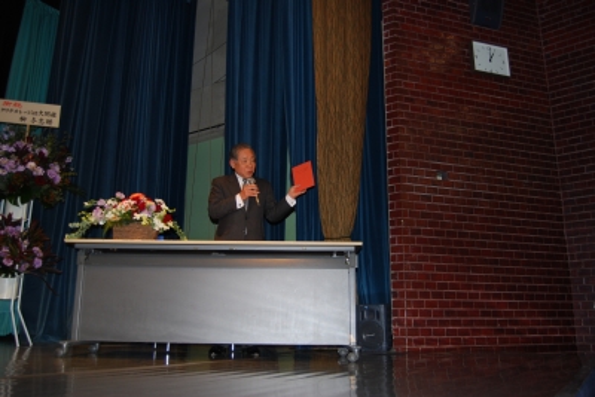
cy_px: 198
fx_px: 496
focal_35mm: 30
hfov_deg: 61.9
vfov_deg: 43.6
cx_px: 298
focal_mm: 20
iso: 200
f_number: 3.8
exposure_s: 1/60
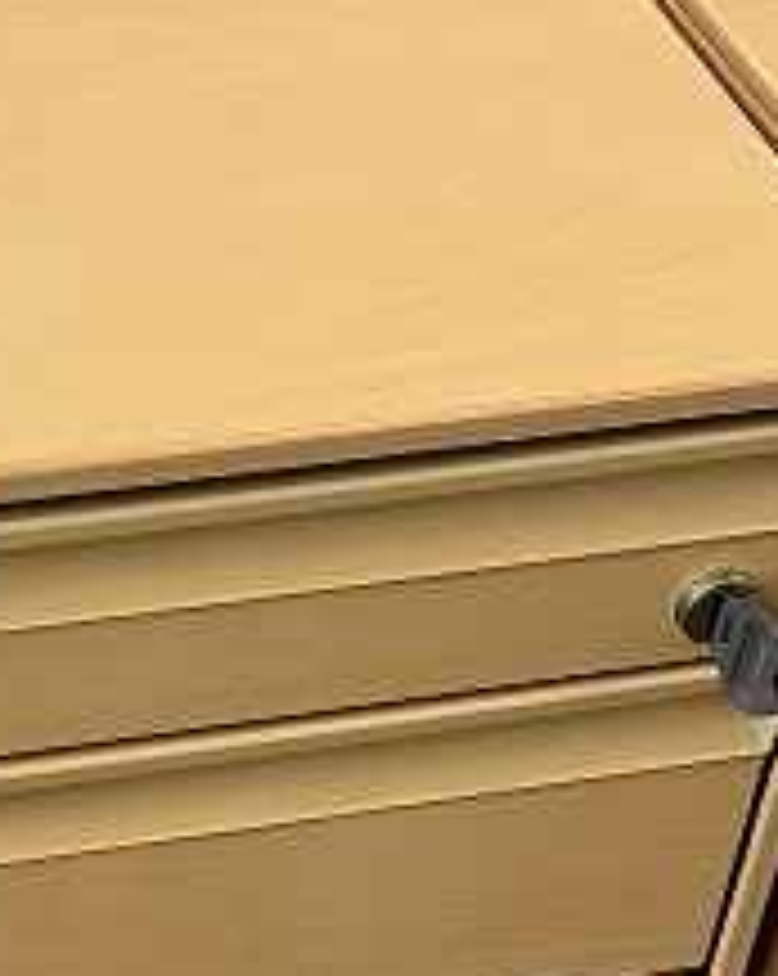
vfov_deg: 15.8
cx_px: -63
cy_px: 927
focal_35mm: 120
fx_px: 3461
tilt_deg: -44.4
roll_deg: -4.1
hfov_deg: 12.6
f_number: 1.6
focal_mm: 5.1
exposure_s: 1/51
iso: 125
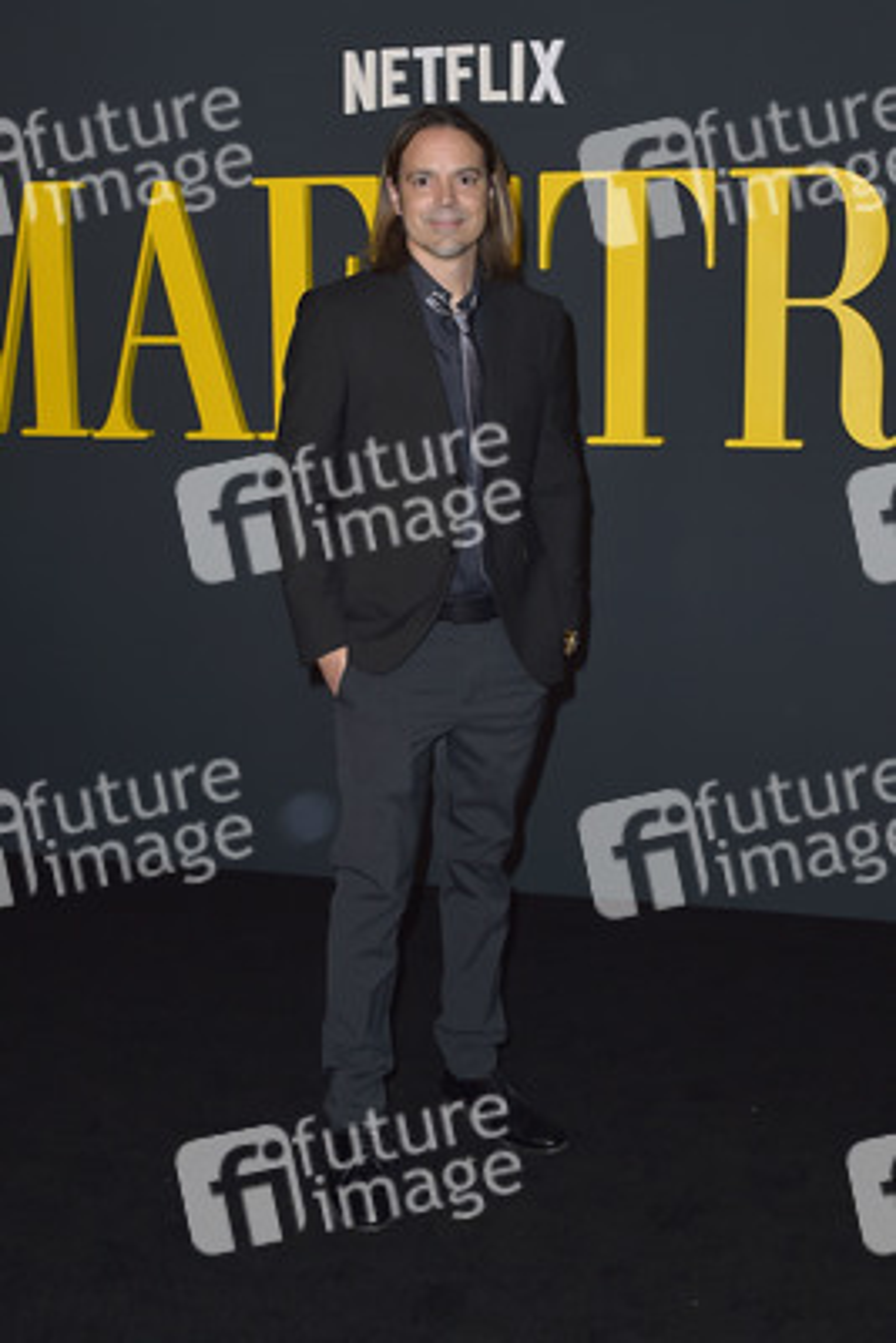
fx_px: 1343
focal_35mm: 36
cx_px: 448
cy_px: 672
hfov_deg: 36.9
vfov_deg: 53.1
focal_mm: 36
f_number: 6.3
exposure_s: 1/250
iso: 320
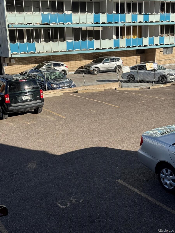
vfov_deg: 39.7
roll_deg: +1.4
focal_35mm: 48
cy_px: 116
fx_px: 324
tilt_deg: -13.9
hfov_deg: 30.3
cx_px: 88
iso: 64
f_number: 1.78
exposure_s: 1/4975
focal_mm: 6.76
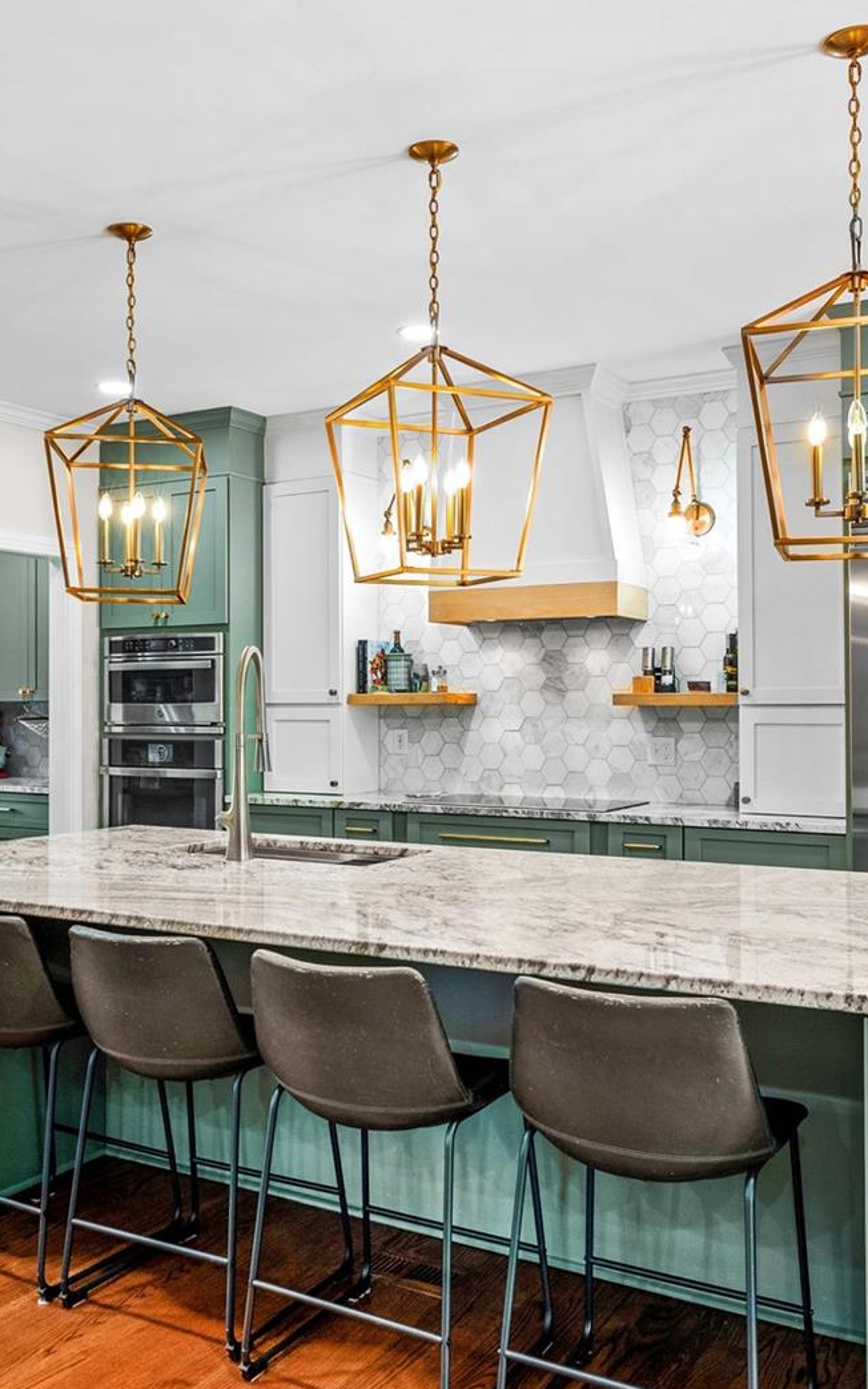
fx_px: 1212
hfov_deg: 39.4
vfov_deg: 59.7
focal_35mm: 32
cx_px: 387
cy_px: 683
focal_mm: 16
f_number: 8
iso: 100
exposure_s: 1/3
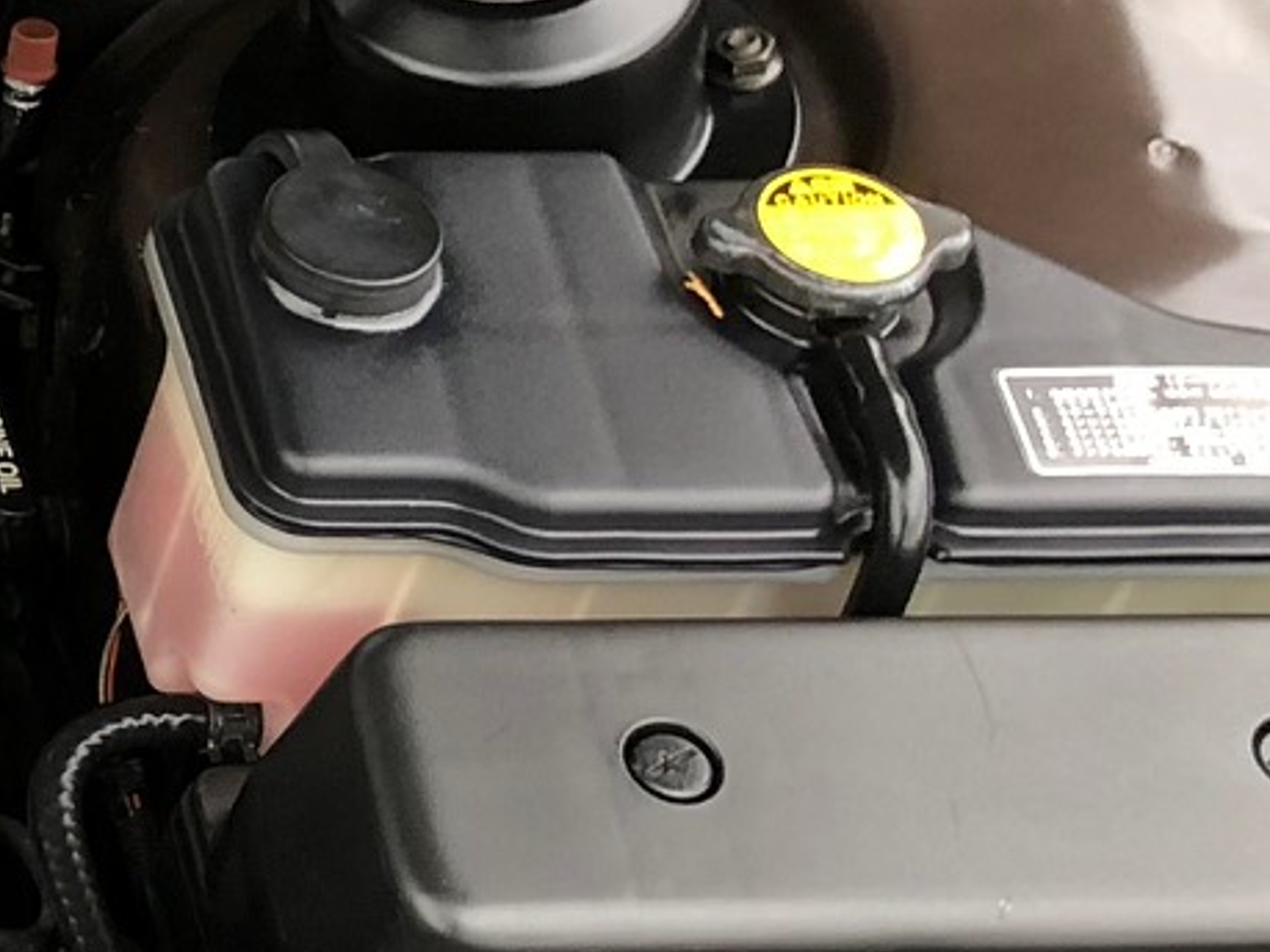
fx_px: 4511
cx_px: -1334
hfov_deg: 13.5
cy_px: 753
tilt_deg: -49.2
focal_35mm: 123
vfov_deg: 12.0
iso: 40
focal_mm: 4
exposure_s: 1/19
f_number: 1.8
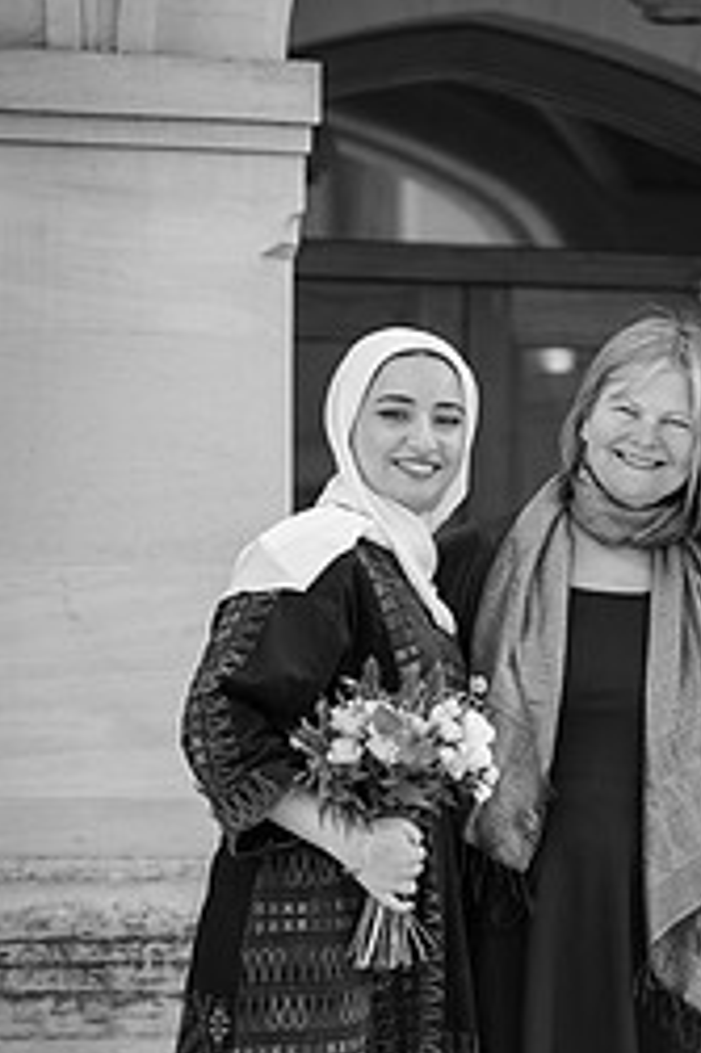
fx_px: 4299
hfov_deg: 9.3
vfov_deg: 13.9
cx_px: 592
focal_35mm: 147
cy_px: 759
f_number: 2.8
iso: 100
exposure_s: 1/1000
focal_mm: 82
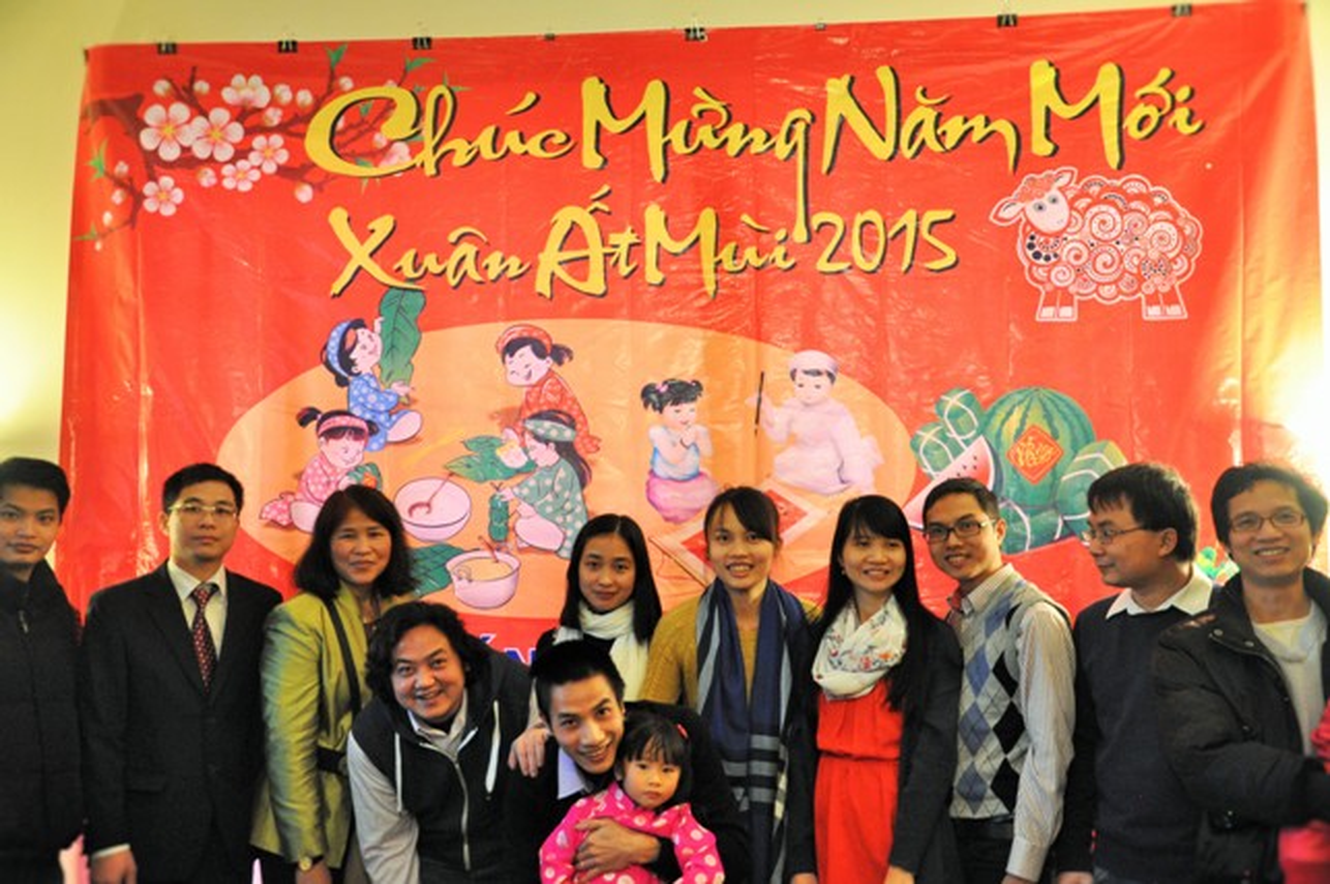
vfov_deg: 29.8
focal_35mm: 45
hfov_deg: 43.7
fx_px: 1660
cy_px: 442
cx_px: 665
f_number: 4.2
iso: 1600
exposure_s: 1/20
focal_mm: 30
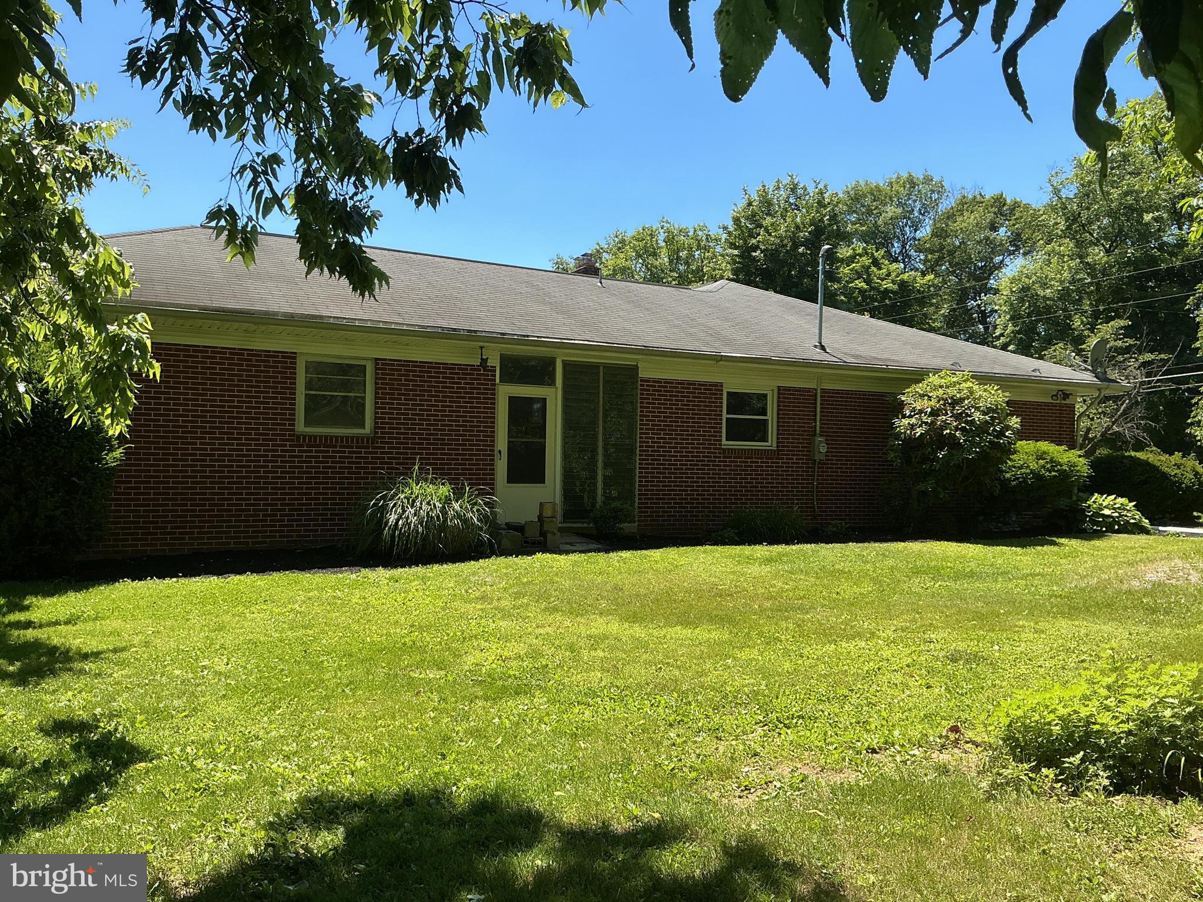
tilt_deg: +1.5
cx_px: 602
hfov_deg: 61.7
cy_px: 451
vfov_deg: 48.2
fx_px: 1008
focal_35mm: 29
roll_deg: -0.3
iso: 25
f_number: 1.8
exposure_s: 1/997
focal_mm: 3
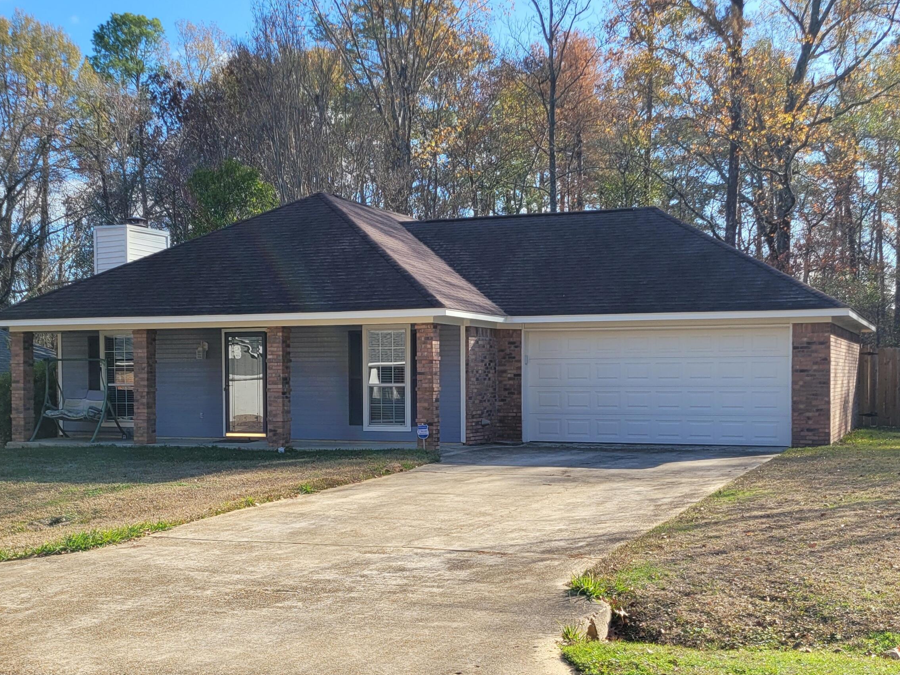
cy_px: 355
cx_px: 422
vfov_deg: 49.7
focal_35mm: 28
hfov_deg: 63.4
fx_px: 728
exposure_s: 1/1250
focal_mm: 5.4
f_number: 1.8
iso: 40
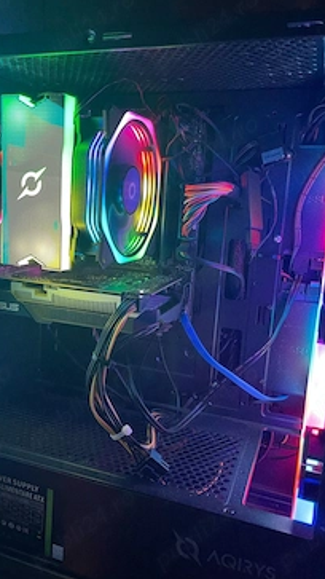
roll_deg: -3.0
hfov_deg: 38.6
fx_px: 460
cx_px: 115
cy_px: 300
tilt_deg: -11.5
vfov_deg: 64.3
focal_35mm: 30
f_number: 1.6
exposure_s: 1/33
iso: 640
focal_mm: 5.1
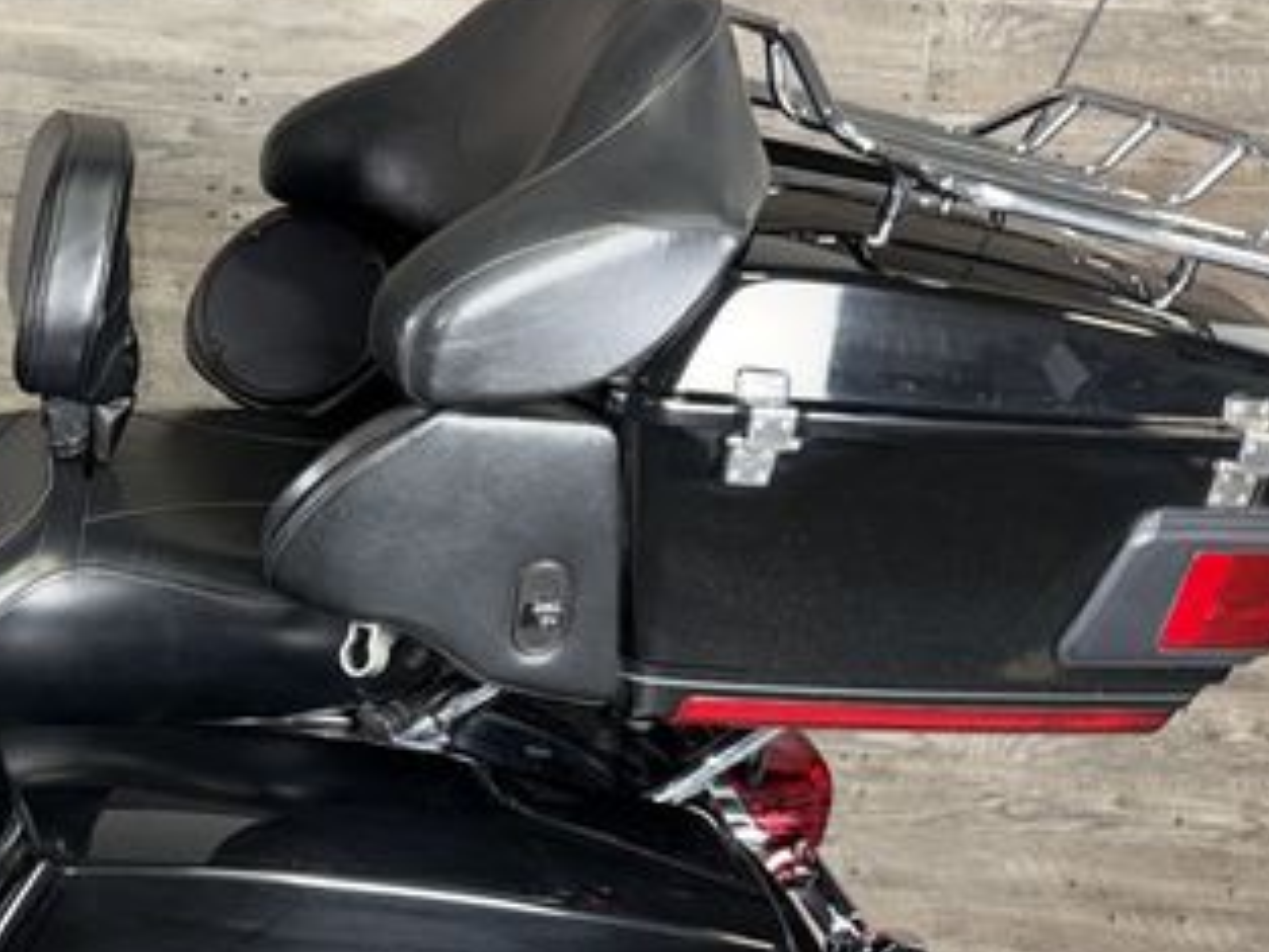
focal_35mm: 49
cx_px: 65
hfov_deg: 35.9
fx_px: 1797
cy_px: 523
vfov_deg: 29.7
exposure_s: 1/18
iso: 80
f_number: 1.78
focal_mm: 6.76
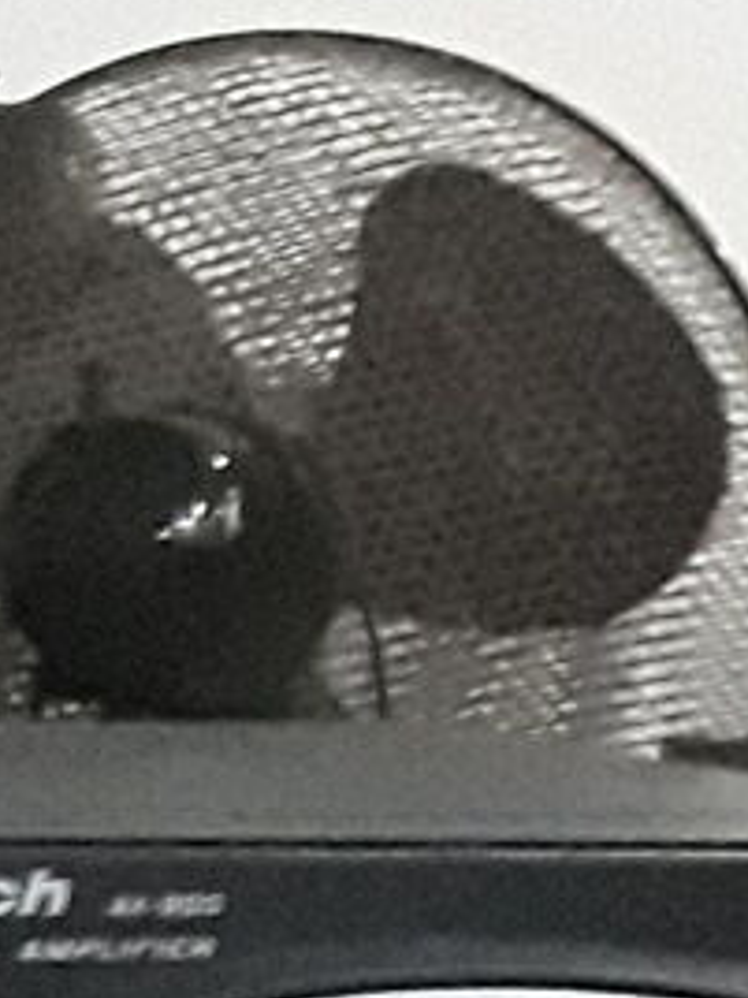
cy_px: 639
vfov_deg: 13.2
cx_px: -510
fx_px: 4293
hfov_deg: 9.6
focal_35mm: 149
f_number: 1.9
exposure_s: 1/20
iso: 800
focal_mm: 2.2
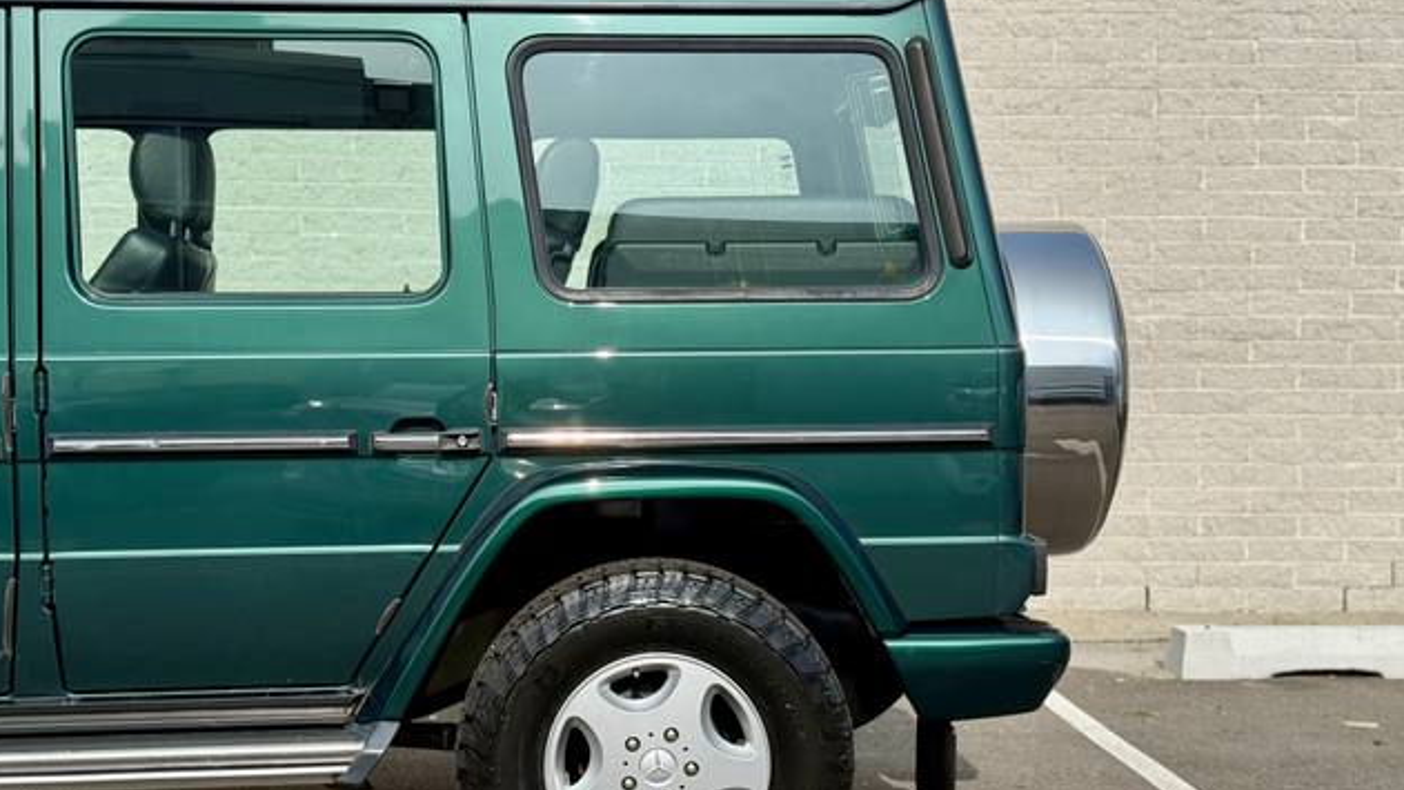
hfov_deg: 39.2
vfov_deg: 22.6
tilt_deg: -2.6
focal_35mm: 53
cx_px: 696
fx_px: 1973
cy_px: 483
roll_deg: -0.8
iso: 64
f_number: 1.78
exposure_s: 1/3534
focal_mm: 6.76
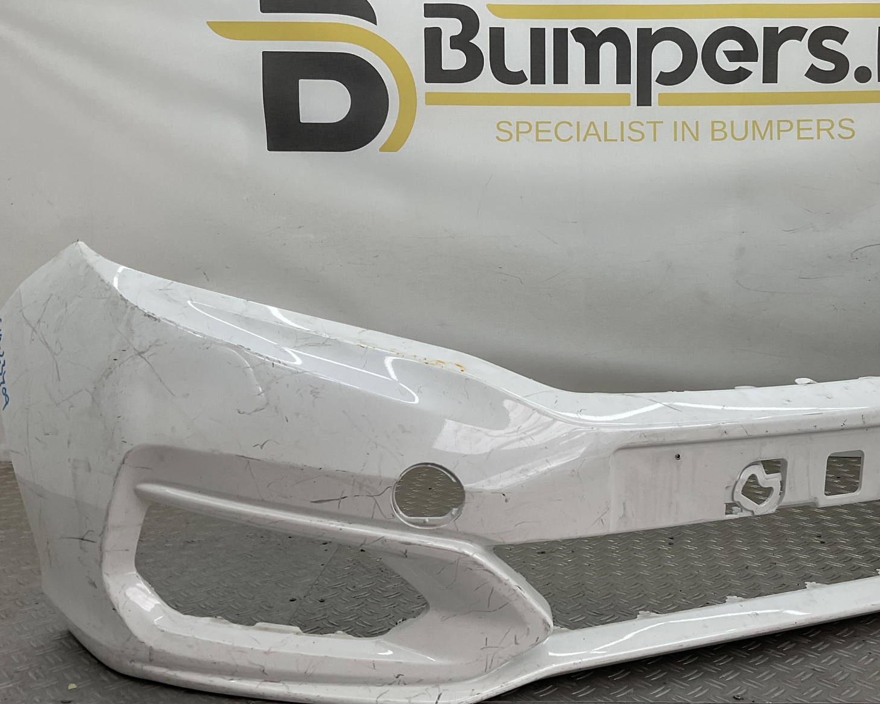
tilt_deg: -6.5
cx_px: 559
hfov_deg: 46.4
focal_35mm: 39
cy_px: 362
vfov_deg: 38.2
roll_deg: +0.5
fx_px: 1016
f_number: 1.8
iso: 16
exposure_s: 1/190
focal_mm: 3
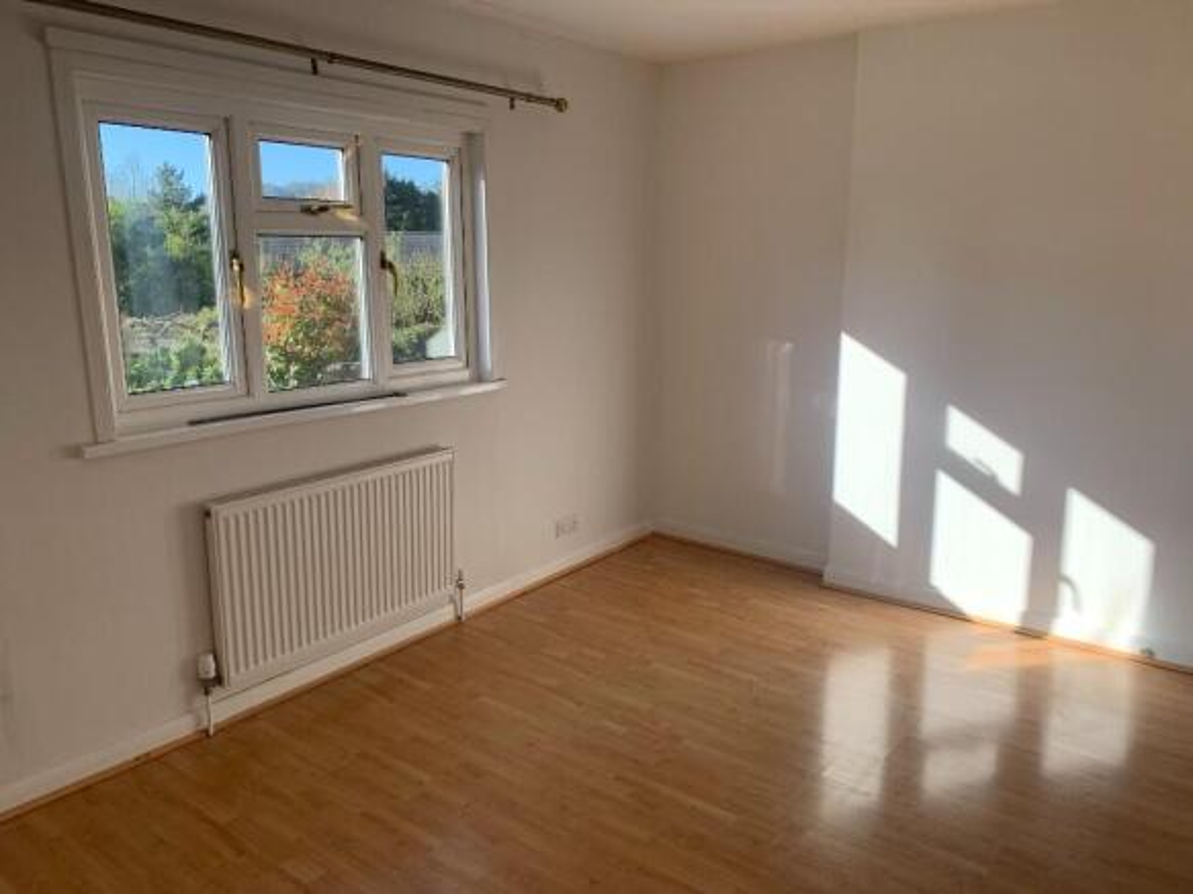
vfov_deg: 53.0
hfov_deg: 67.3
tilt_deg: -11.2
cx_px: 596
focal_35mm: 26
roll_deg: -1.0
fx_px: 896
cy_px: 447
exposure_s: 1/351
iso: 25
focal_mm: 4.25
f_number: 1.8
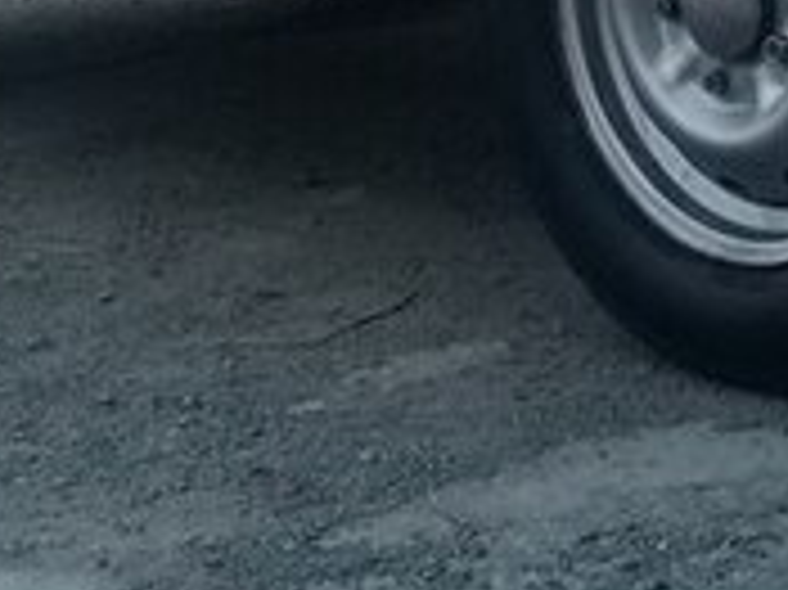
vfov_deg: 11.8
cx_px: 626
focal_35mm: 117
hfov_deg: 16.7
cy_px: -426
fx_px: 2662
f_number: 2.2
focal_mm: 3.3
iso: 64
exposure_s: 1/534
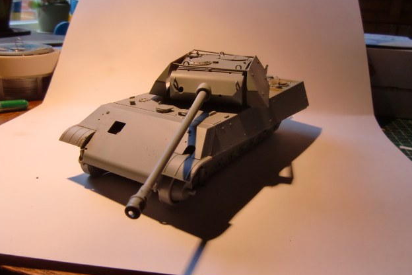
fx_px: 366
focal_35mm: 32
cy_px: 132
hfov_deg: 58.7
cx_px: 195
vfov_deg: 41.1
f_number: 3.2
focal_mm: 4.3
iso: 125
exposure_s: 1/60
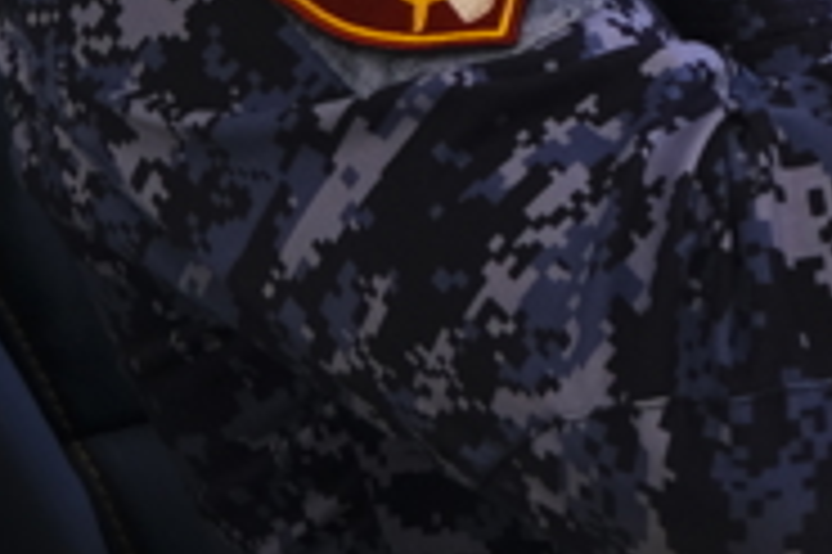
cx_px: 1223
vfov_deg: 8.9
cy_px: -333
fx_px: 3464
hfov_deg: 13.0
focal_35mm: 150
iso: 400
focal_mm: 24.7
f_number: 4
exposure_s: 1/38
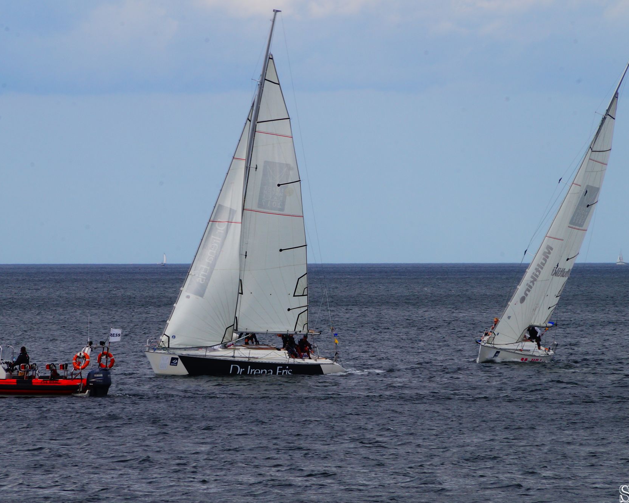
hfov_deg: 5.7
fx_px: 6311
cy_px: 252
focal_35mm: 339
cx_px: 299
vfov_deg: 4.6
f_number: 22
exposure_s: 1/60
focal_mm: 200
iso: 160
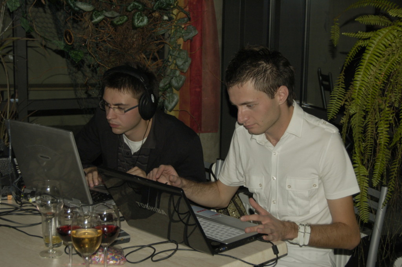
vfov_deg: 19.7
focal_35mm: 69
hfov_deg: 29.3
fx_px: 770
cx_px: 201
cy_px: 134
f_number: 5.3
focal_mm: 46
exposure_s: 1/60
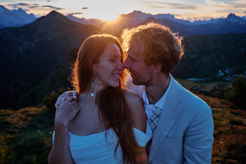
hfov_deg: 54.4
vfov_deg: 37.9
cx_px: 123
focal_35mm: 35
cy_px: 82
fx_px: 239
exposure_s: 1/140
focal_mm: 23
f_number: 2.8
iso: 125
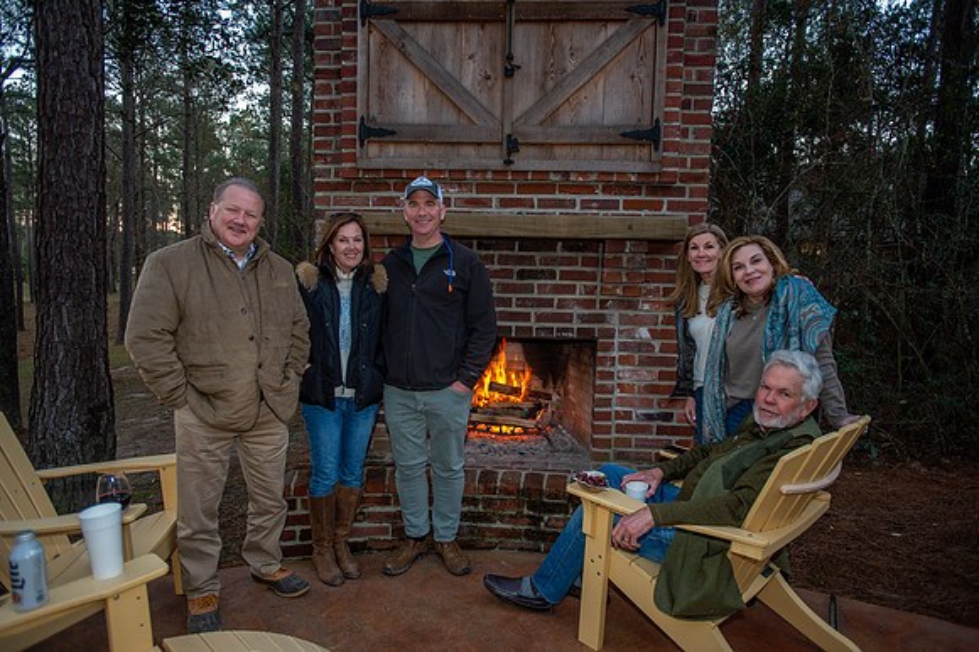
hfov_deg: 78.6
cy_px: 326
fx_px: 598
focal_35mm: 22
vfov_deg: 57.2
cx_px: 490
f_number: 2.8
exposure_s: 1/40
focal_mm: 22
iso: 400
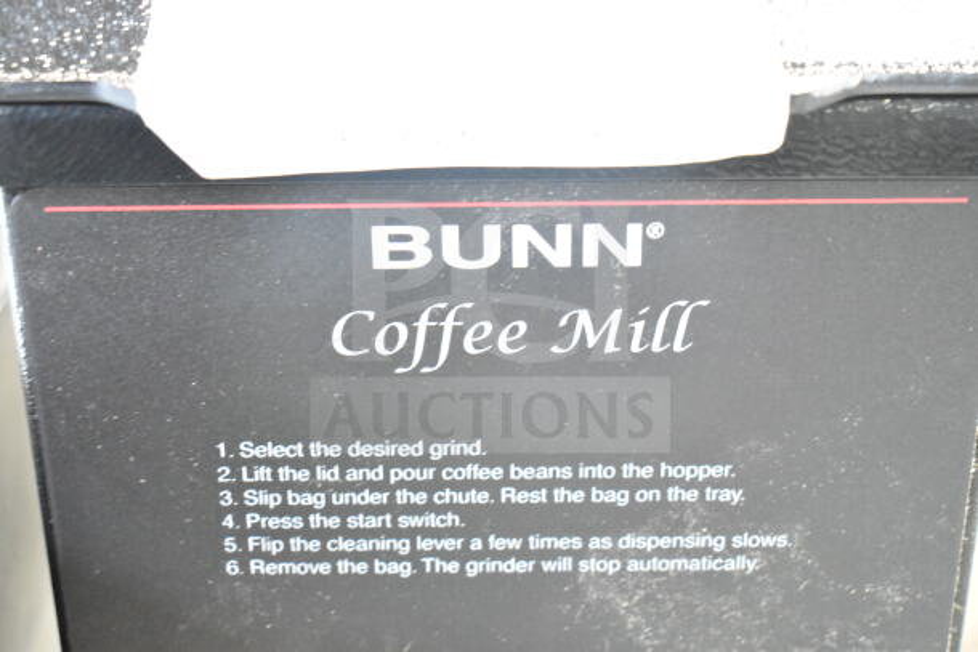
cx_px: 489
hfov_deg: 35.0
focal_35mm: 57
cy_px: 326
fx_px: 1549
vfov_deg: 23.8
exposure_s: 1/60
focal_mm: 38
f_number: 4.8
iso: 10000
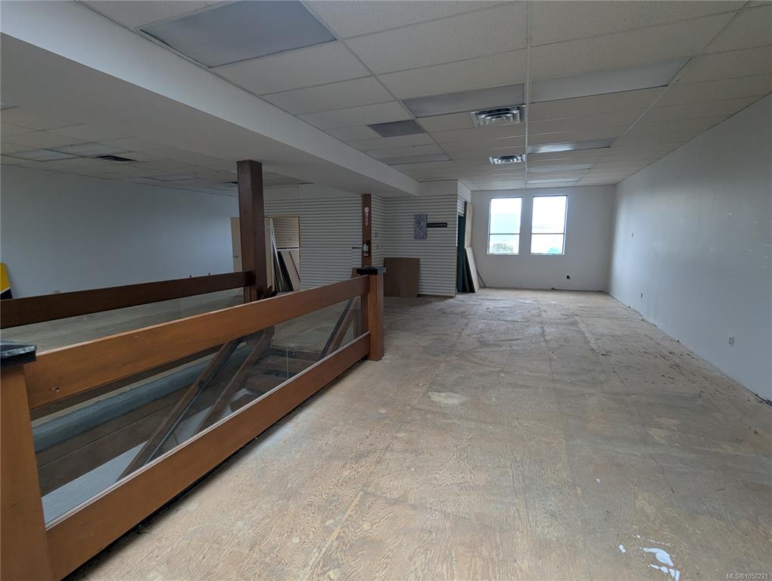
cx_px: 386
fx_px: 357
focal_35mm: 16
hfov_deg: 94.4
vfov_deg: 78.2
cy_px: 290
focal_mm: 2.35
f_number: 2.2
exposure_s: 1/61
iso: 56
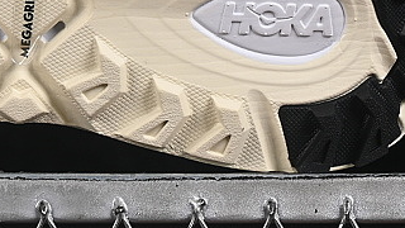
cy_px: -114
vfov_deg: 4.6
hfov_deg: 8.1
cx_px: -29
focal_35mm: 265
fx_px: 2846
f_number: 8
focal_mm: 50
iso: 160
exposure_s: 1/80
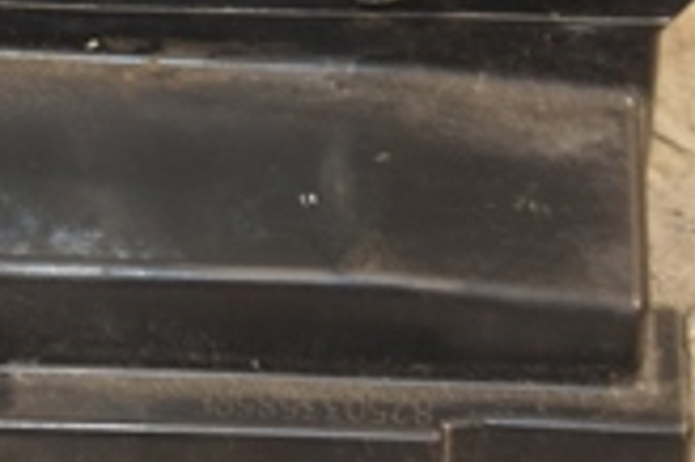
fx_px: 7464
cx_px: 114
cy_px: -59
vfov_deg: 3.5
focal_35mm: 387
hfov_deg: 5.3
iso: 800
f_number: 5.3
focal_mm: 66
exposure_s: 1/100
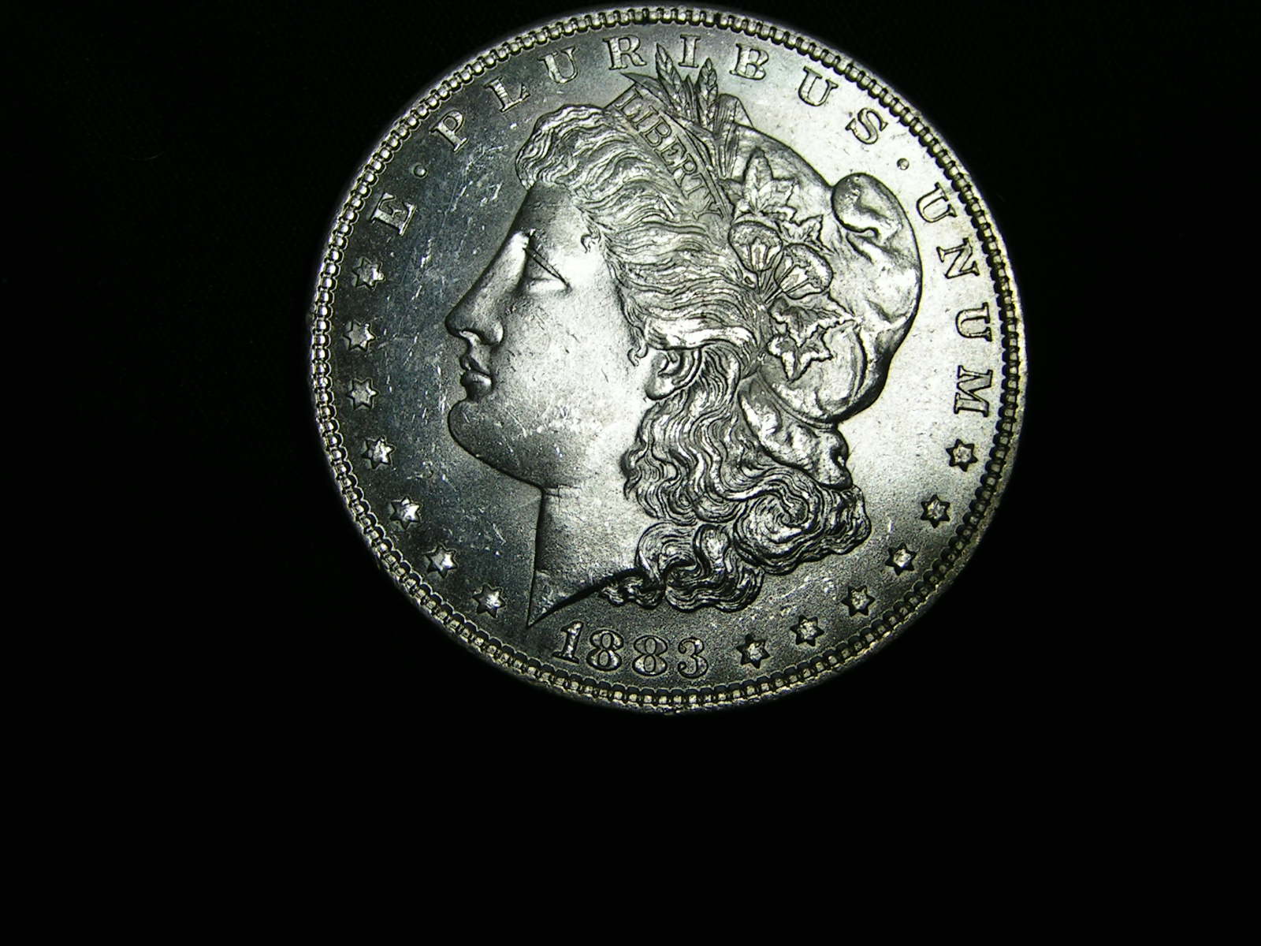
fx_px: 2295
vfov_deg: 23.3
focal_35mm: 63
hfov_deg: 30.7
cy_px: 473
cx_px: 630
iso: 50
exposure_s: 1/60
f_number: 5
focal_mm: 9.7
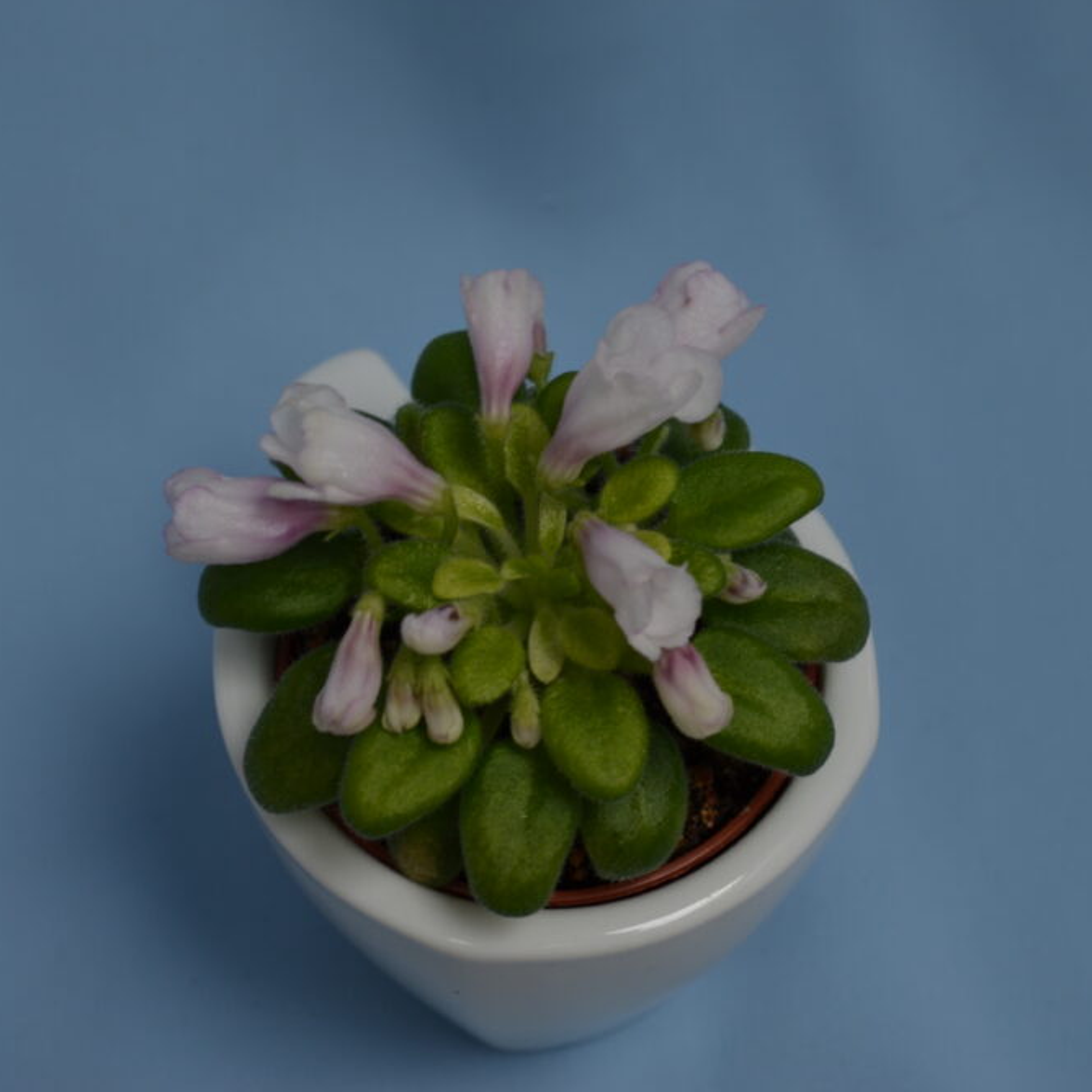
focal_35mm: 78
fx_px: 2784
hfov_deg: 22.2
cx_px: 486
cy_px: 548
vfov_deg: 22.2
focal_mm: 40
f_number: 8
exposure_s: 1/60
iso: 180
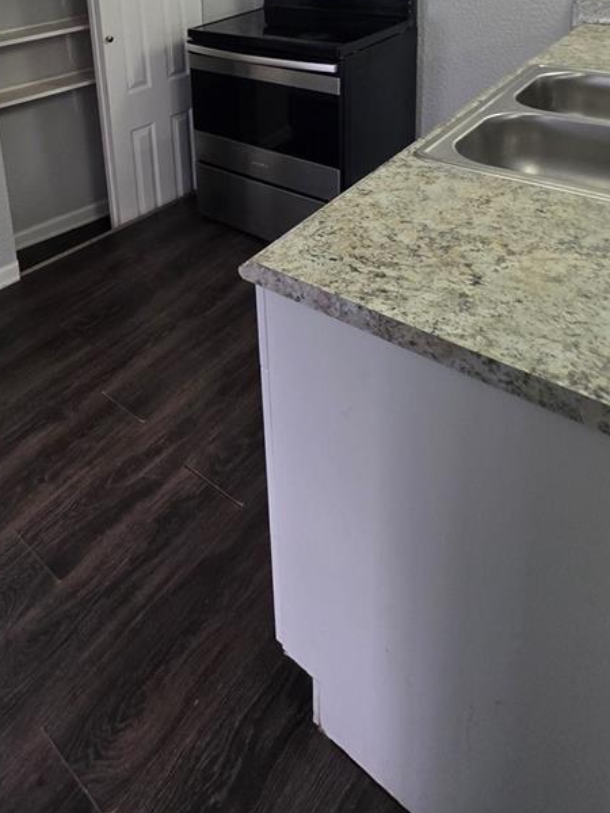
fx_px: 611
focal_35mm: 26
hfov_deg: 51.0
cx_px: 159
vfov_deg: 56.3
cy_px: 56
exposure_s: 1/120
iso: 200
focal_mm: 2.2
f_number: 1.9
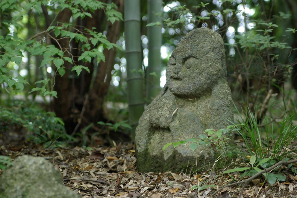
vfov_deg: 14.5
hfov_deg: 21.6
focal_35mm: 94
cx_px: 148
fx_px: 780
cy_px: 99
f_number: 2.8
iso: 200
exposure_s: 1/30
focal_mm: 63
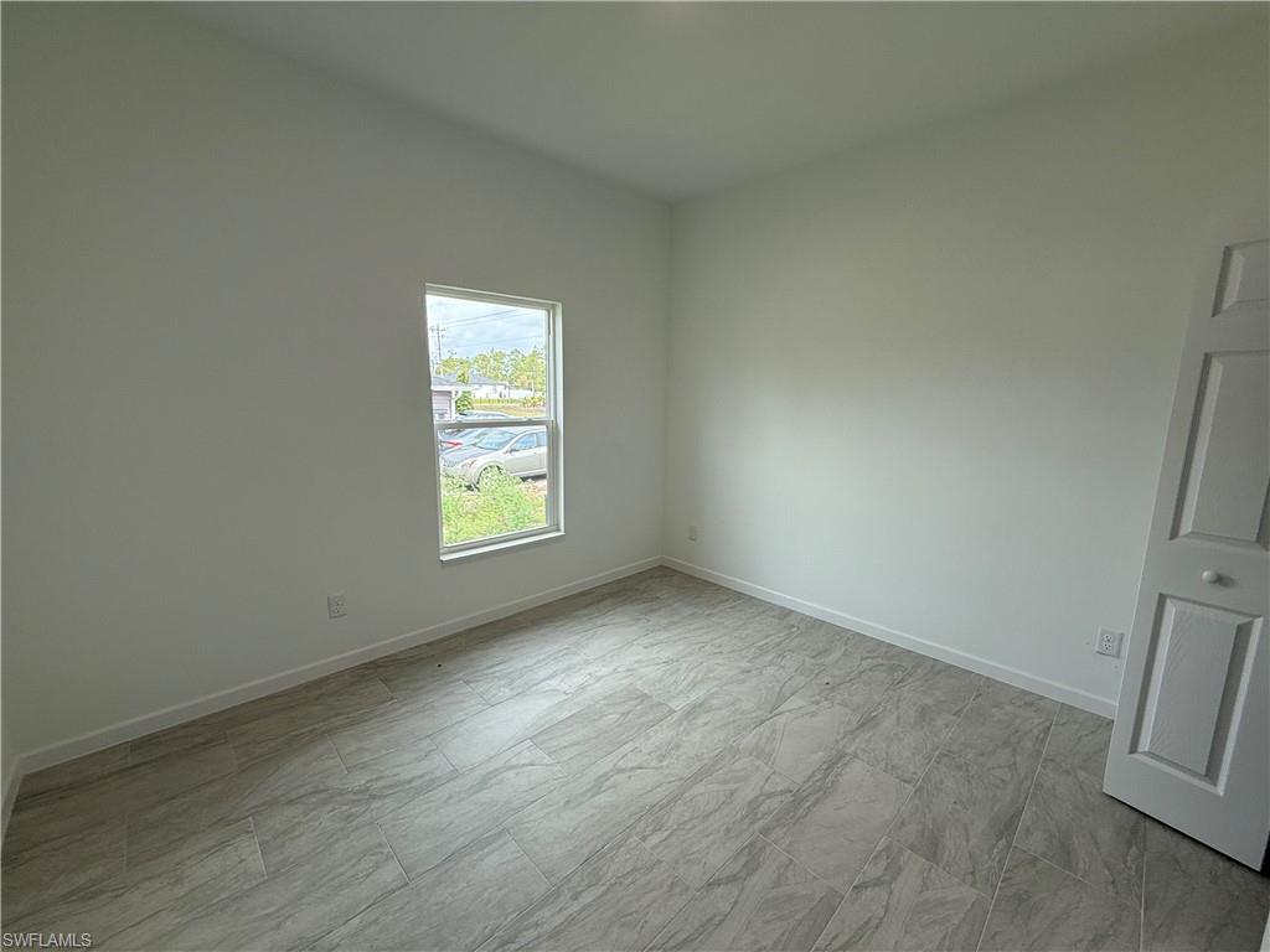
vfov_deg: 85.7
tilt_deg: -9.9
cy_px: 476
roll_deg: -0.3
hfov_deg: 102.1
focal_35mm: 14
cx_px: 635
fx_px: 514
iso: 64
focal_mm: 2.22
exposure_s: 1/127
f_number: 2.2
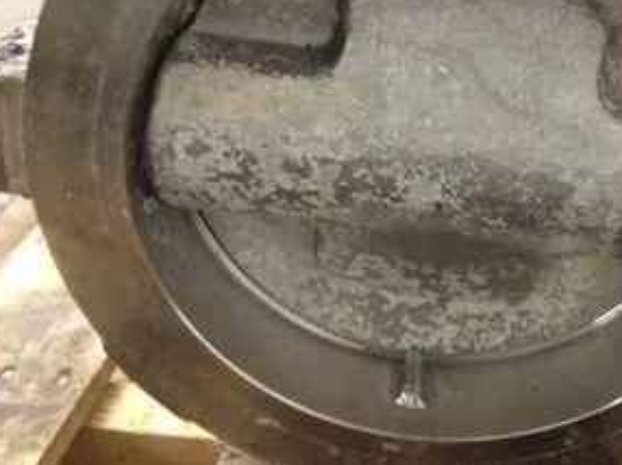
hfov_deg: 38.4
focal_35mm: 49
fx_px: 880
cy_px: 143
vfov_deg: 29.4
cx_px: 422
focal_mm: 4.28
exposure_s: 1/15
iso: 500
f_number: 2.4
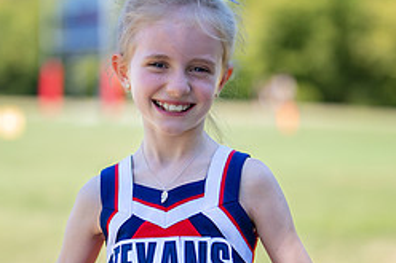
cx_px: 179
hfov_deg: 15.8
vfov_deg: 10.5
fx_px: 1429
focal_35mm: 130
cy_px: 162
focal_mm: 50
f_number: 1.2
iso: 100
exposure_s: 1/1600
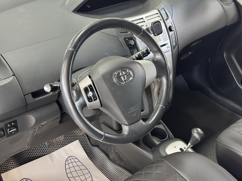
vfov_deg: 30.3
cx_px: 121
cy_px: 90
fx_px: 336
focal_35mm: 48
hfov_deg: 39.7
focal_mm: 6.76
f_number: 1.78
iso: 320
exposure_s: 1/40
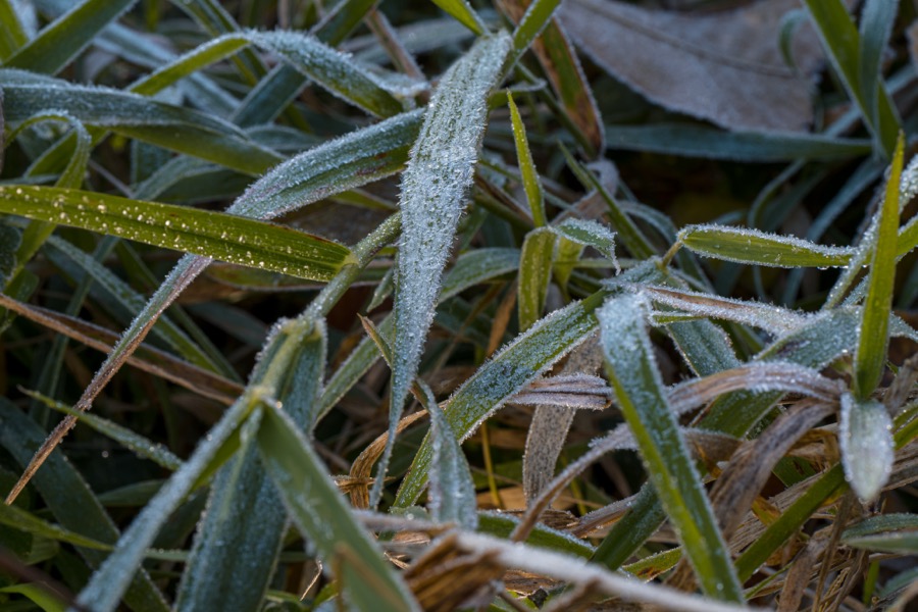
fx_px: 2677
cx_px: 459
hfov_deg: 19.5
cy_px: 306
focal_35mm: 105
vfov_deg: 13.0
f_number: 18
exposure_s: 1/25
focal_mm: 105
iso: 200
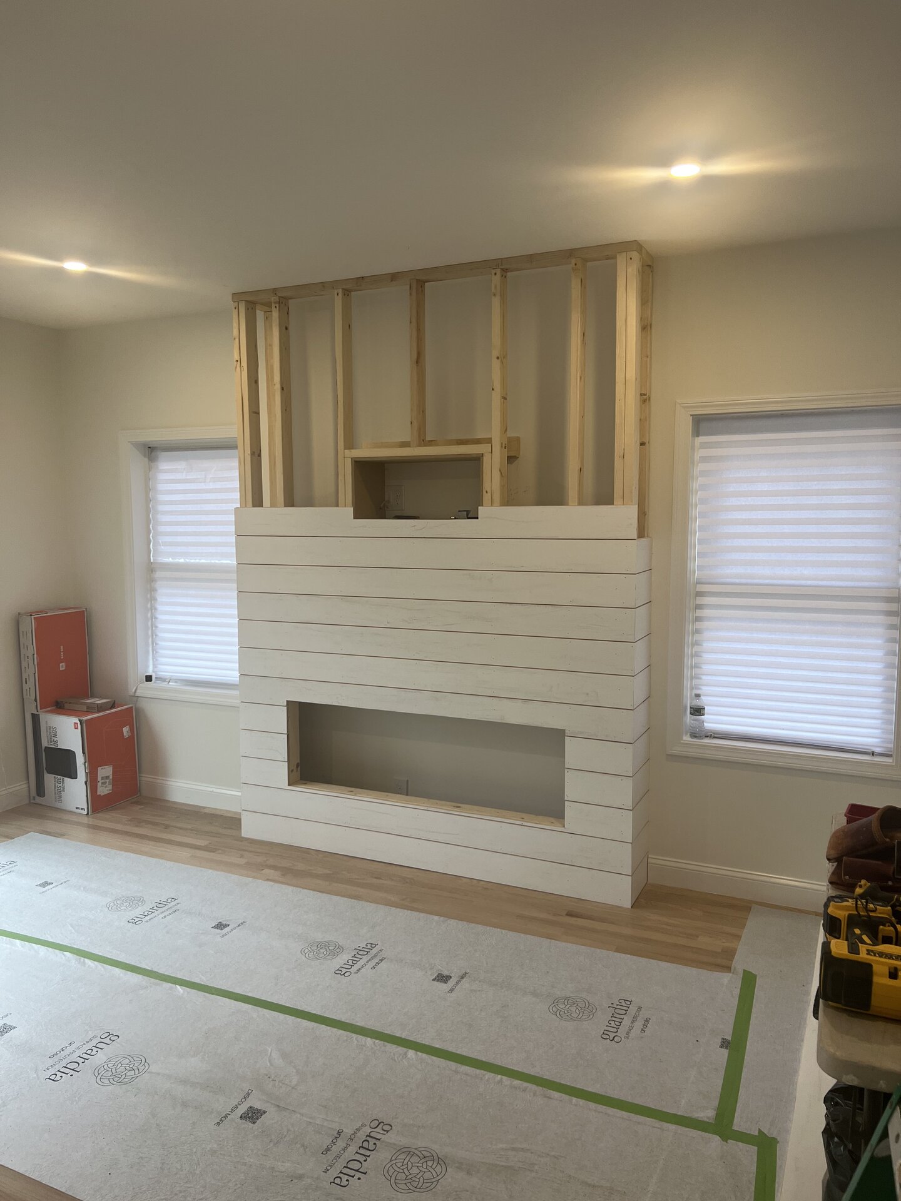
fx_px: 902
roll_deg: +0.4
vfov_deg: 67.3
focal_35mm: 26
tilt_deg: -5.4
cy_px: 600
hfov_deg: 53.1
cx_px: 450
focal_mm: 5.7
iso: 100
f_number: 1.5
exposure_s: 1/120
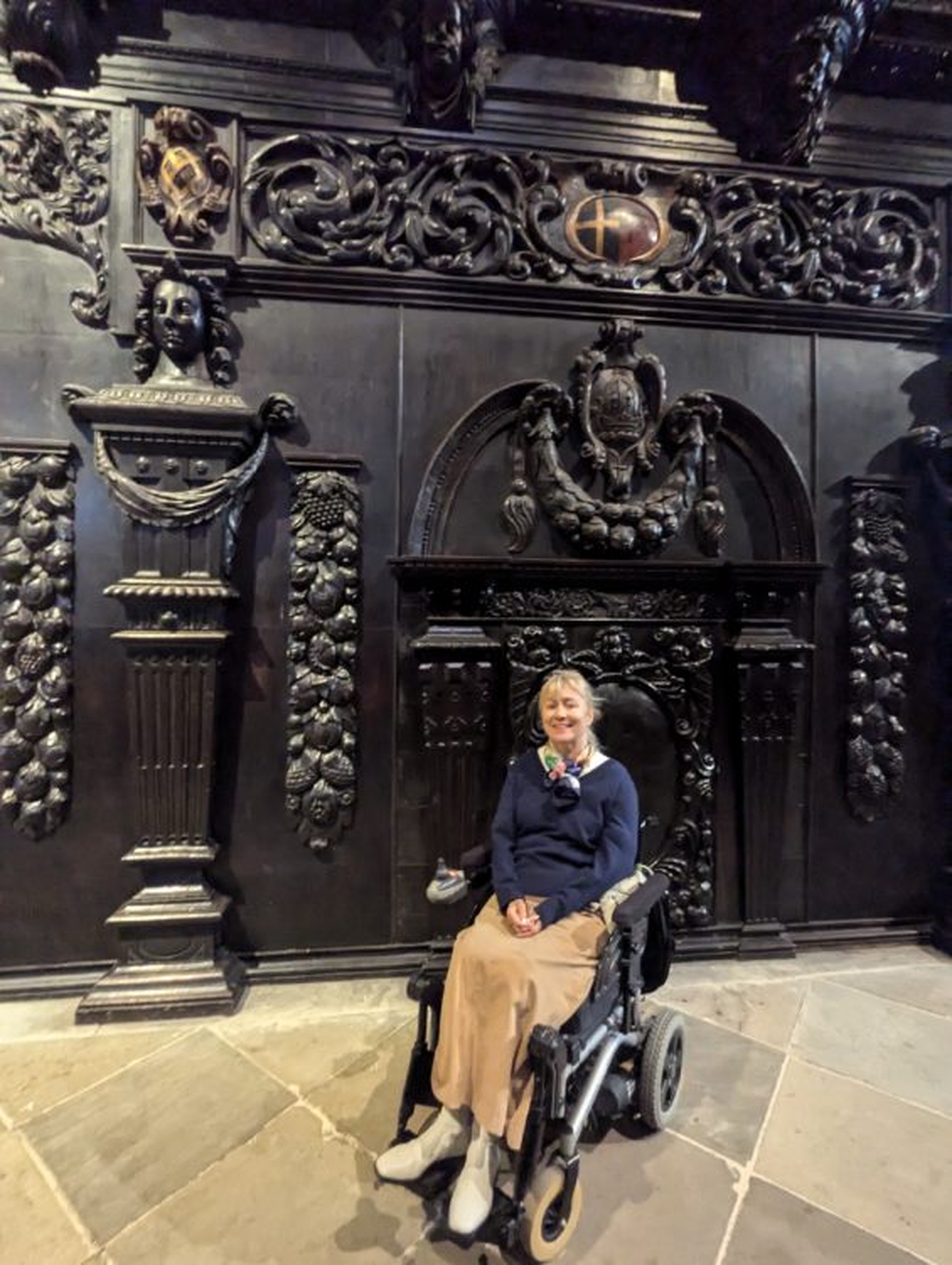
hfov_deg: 78.3
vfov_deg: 94.4
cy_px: 632
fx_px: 585
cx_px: 476
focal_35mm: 16
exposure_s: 1/23.1
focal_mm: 2.35
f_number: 2.2
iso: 1487
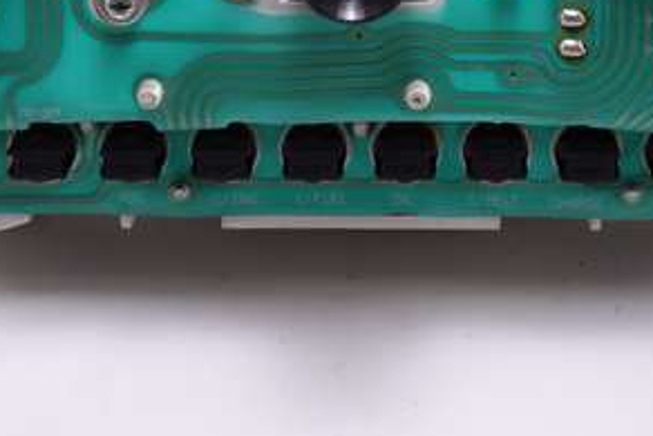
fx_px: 2141
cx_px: 369
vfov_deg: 11.3
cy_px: -135
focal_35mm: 118
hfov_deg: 17.3
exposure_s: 1/50
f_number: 3.2
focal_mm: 15.45
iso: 125
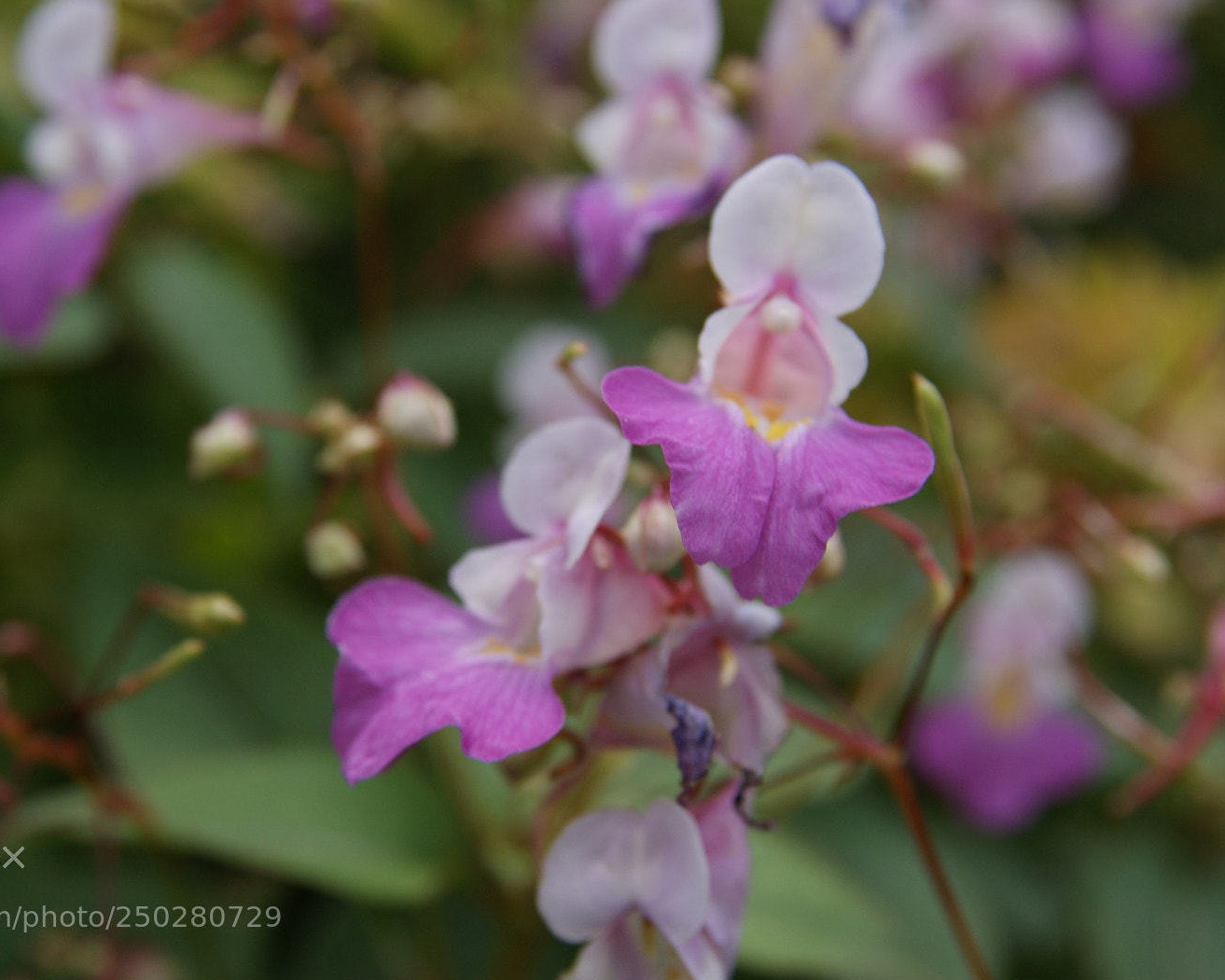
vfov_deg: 31.5
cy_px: 494
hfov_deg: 38.7
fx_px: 1741
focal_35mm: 48
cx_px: 539
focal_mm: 28
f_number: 5.6
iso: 100
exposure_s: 1/320
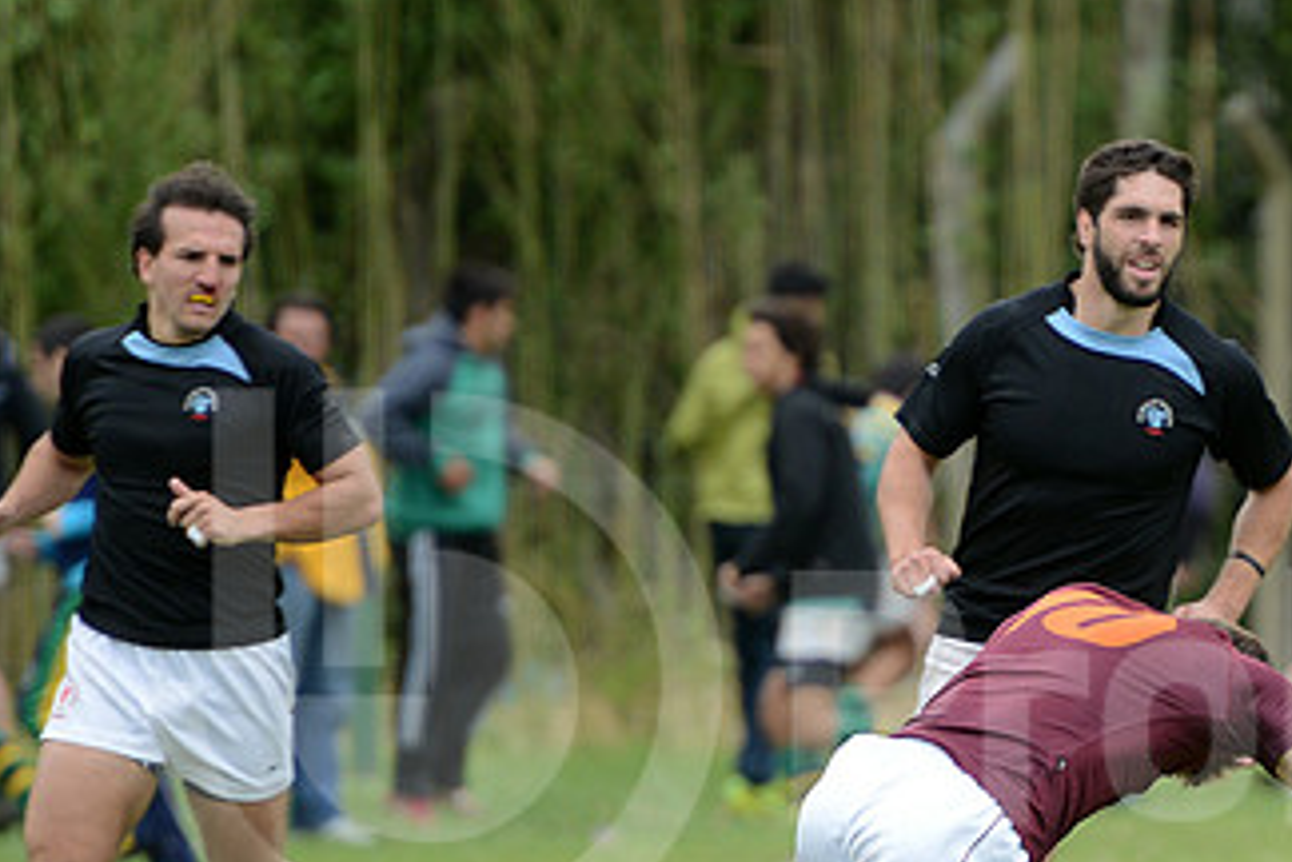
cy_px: 688
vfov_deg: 2.8
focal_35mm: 483
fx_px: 17333
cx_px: 1113
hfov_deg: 4.3
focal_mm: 270
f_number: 4
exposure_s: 1/640
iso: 400
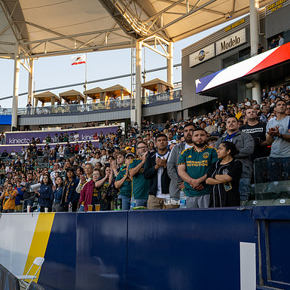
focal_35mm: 50
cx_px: 105
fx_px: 474
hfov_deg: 33.8
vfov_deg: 34.0
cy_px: 145
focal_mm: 39
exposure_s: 1/80
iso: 360
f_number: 8
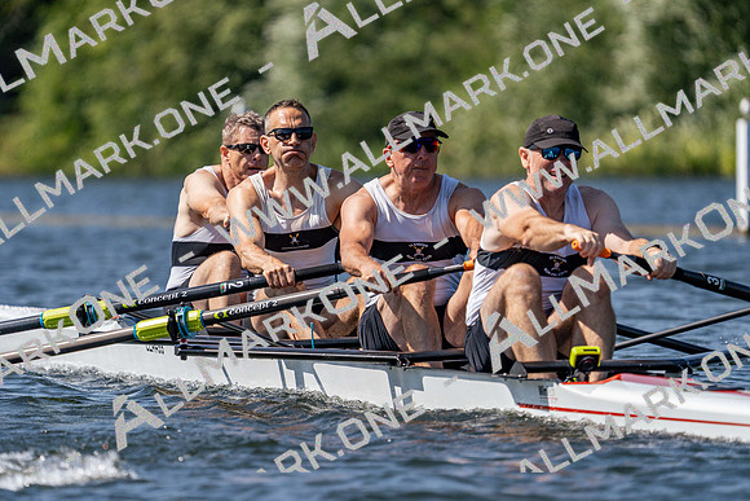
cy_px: 250
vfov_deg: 3.2
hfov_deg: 4.8
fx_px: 9023
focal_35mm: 433
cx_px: 375
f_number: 6.3
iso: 250
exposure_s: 1/2000
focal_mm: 433
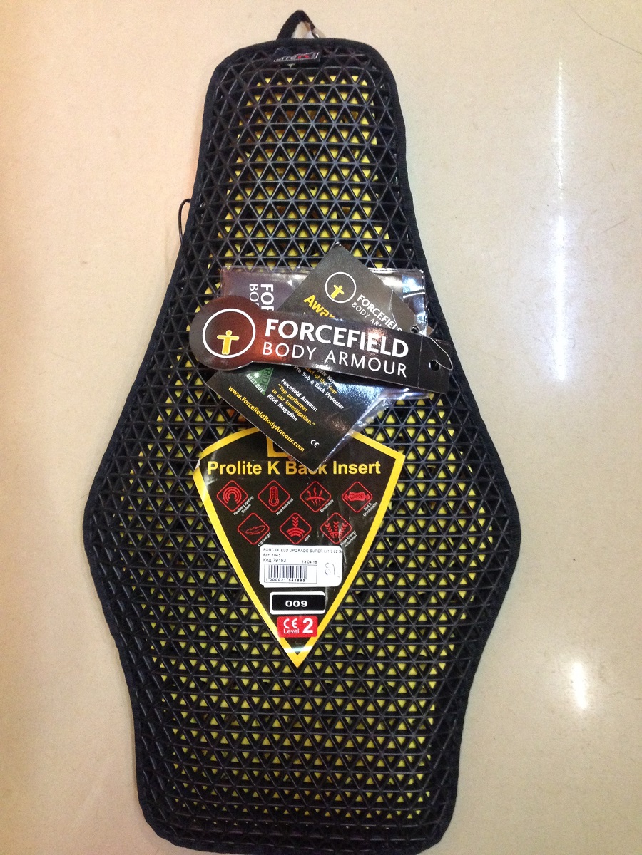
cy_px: 428
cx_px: 321
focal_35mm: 33
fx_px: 816
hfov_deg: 42.9
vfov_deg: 55.4
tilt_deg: -88.3
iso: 400
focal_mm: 4.12
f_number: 2.4
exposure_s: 1/17
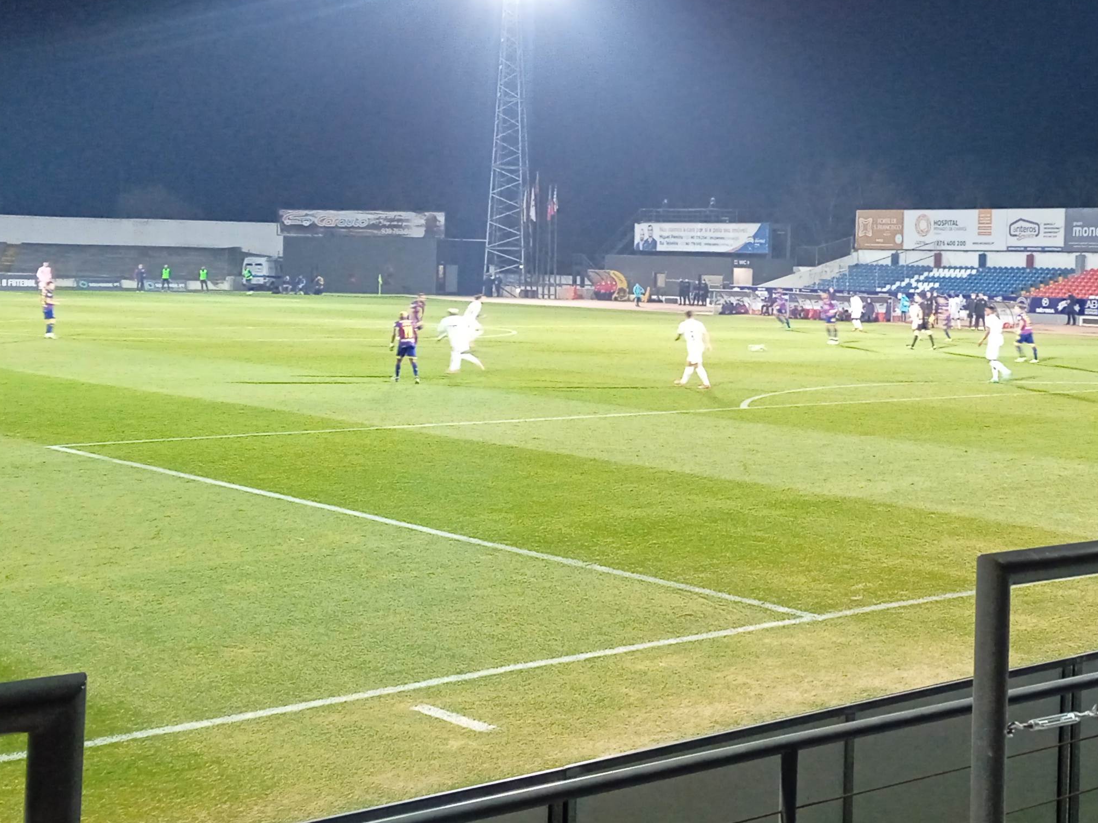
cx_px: 878
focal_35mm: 58
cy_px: 312
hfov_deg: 32.3
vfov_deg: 25.2
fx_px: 1840
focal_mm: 3.43
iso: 380
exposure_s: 1/25
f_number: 2.2
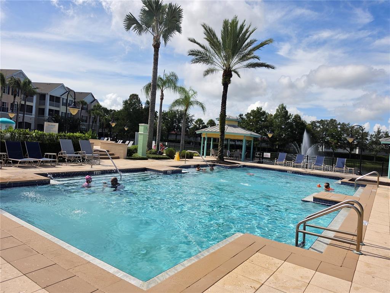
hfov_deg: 73.9
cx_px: 195
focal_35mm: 23
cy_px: 146
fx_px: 259
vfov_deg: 58.9
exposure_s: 1/7329
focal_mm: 6.5
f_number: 1.4
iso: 64
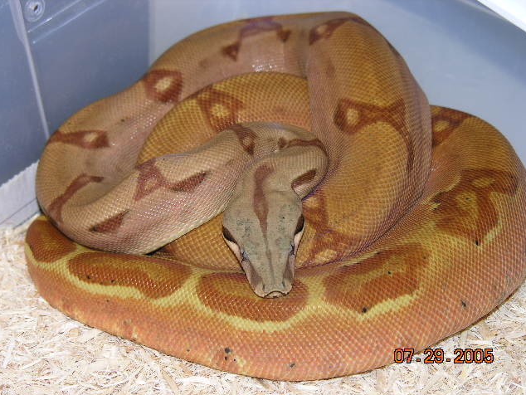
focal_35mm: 116
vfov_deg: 12.8
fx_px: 1763
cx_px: 263
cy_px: 198
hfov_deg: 17.0
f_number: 3.7
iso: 50
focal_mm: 29.3
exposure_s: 1/60.1
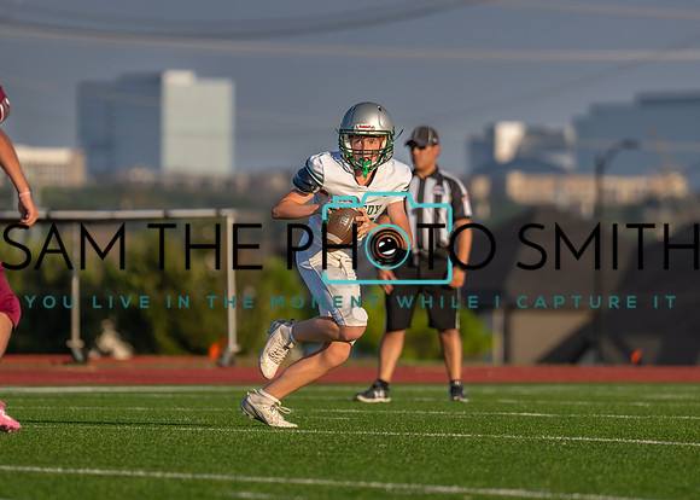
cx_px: 364
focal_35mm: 414
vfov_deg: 3.5
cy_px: 217
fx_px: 8238
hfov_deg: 4.9
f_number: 2.8
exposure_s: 1/2000
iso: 100
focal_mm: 200
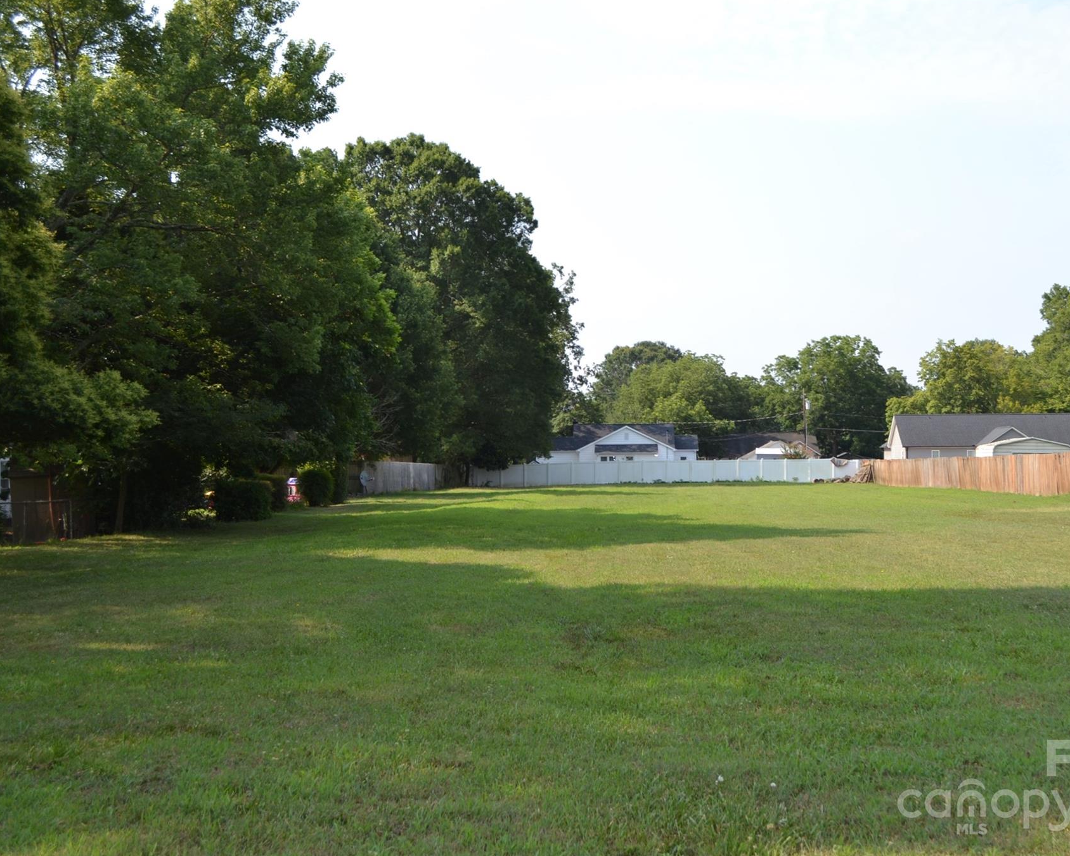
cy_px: 426
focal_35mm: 41
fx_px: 1298
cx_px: 607
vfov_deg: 36.5
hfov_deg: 44.7
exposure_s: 1/200
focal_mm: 24
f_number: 6.3
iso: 100
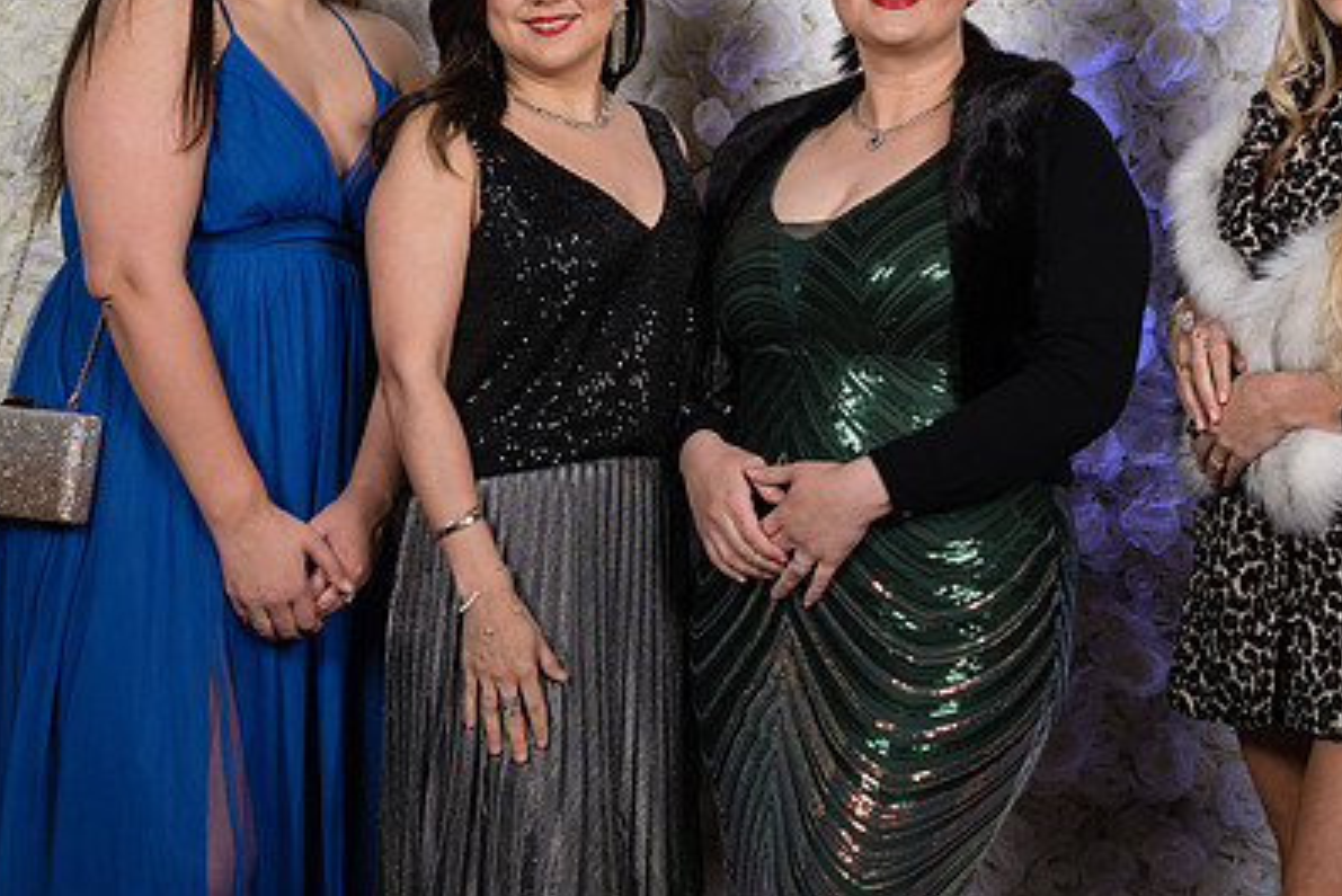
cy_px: 292
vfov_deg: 19.4
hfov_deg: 28.8
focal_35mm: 70
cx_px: 768
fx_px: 2610
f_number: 5.6
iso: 400
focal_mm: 43
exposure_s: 1/200
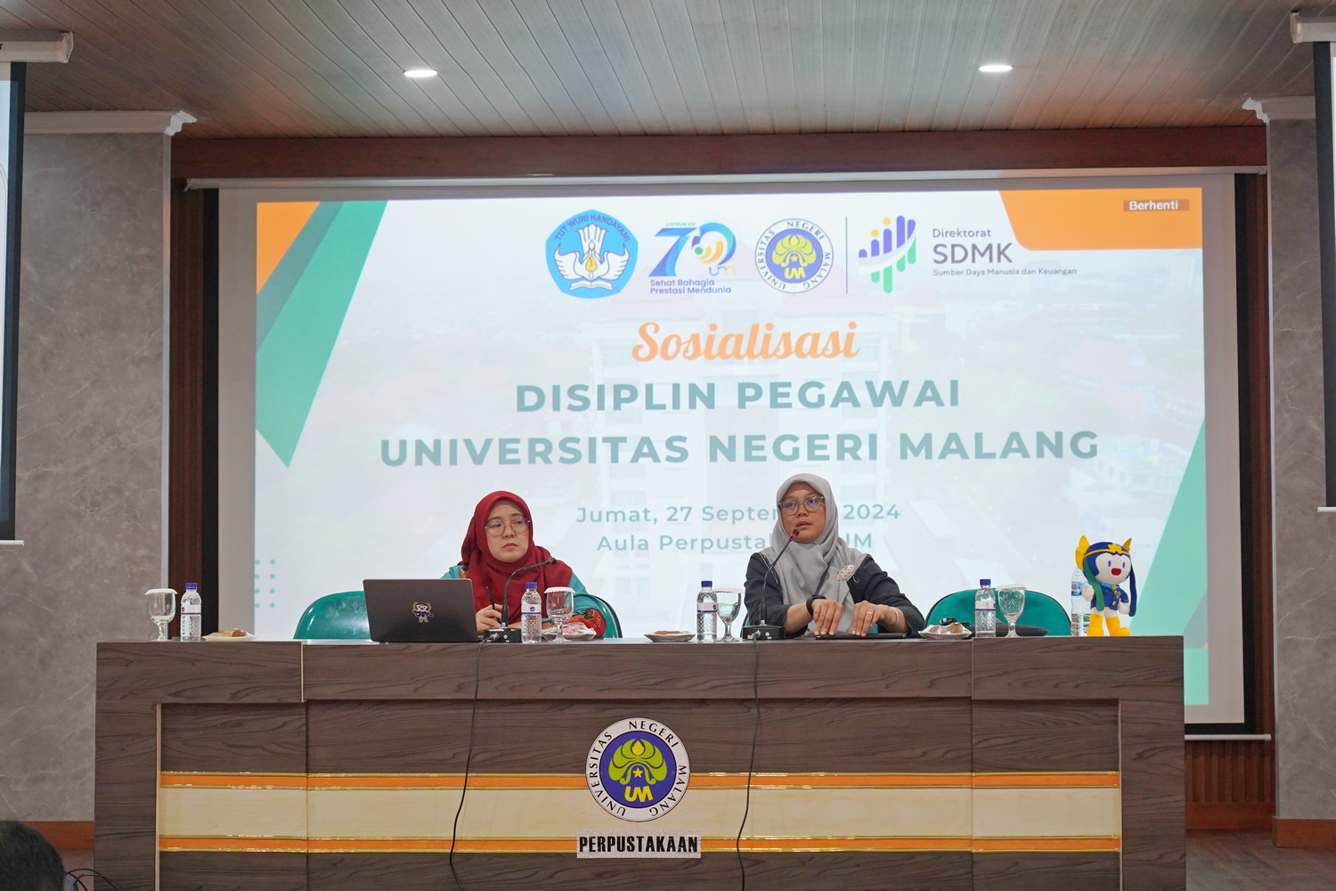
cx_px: 668
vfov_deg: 16.9
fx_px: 3006
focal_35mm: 81
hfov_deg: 25.1
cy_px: 446
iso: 2500
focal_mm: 81
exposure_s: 1/160
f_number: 4
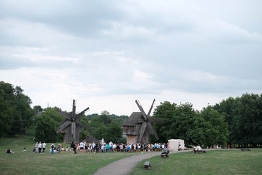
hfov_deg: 39.6
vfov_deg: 27.0
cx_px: 131
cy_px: 88
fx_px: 364
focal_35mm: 50
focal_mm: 33
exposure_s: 1/400
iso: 160
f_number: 2.2
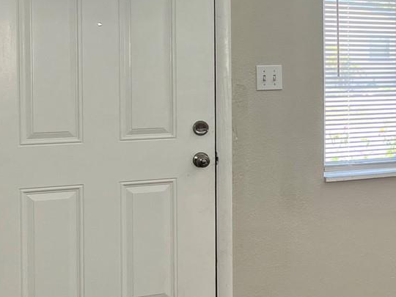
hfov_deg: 22.5
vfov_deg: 19.0
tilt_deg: -1.8
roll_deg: +0.3
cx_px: 525
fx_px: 881
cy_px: 73
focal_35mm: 77
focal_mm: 5.7
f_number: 1.5
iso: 64
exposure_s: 1/120
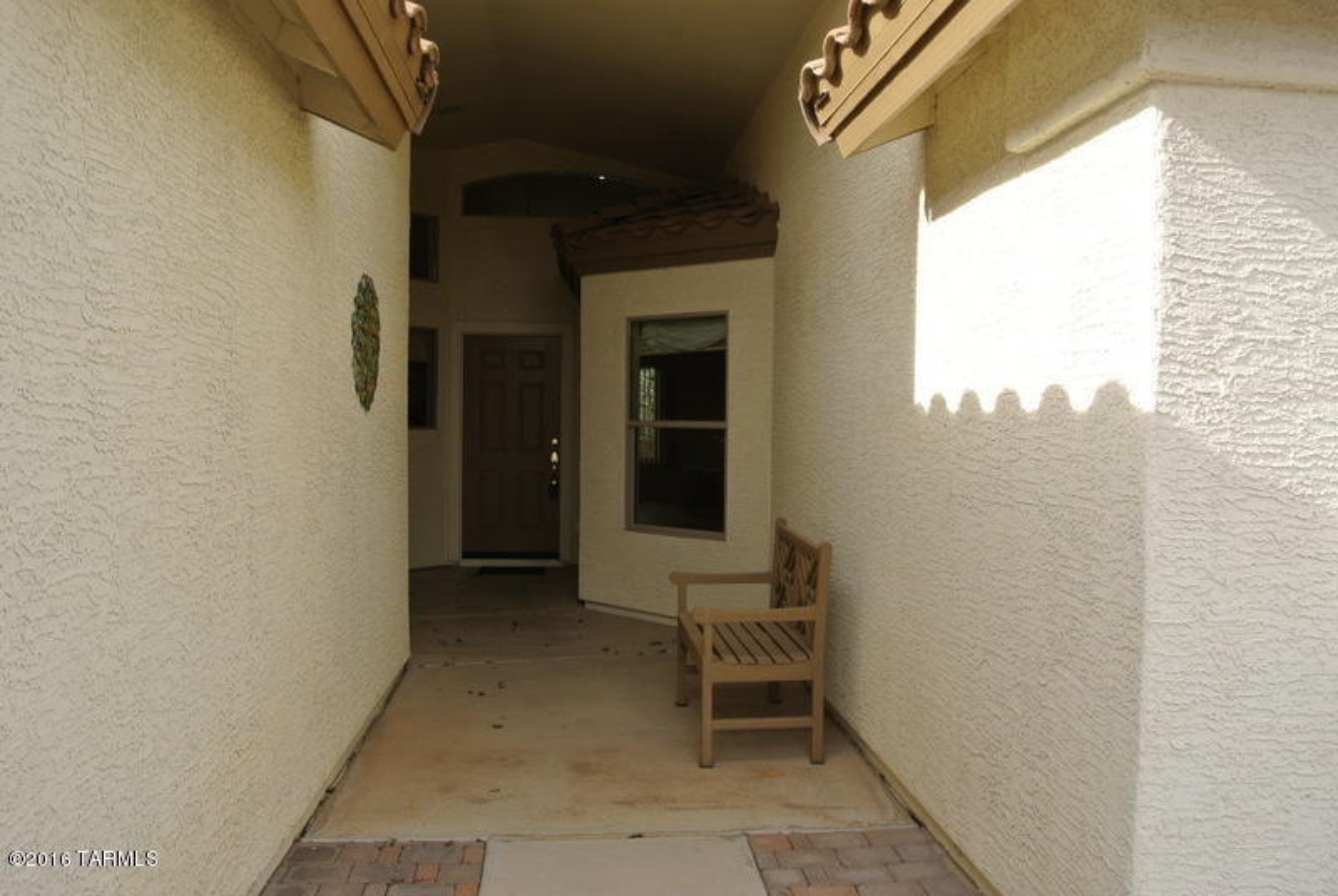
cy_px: 448
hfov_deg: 67.3
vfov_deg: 48.1
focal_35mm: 27
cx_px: 669
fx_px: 1005
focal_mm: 10
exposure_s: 1/60
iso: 100
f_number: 10
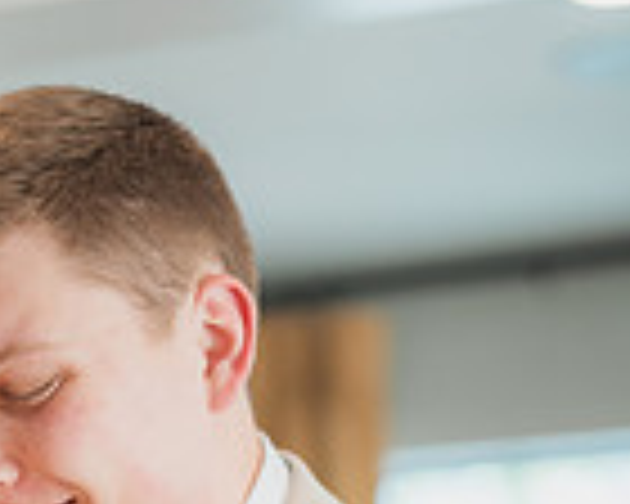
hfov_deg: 12.7
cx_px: 45
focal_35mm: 151
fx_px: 2815
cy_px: 801
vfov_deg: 9.9
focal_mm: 50
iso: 400
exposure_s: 1/250
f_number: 1.4
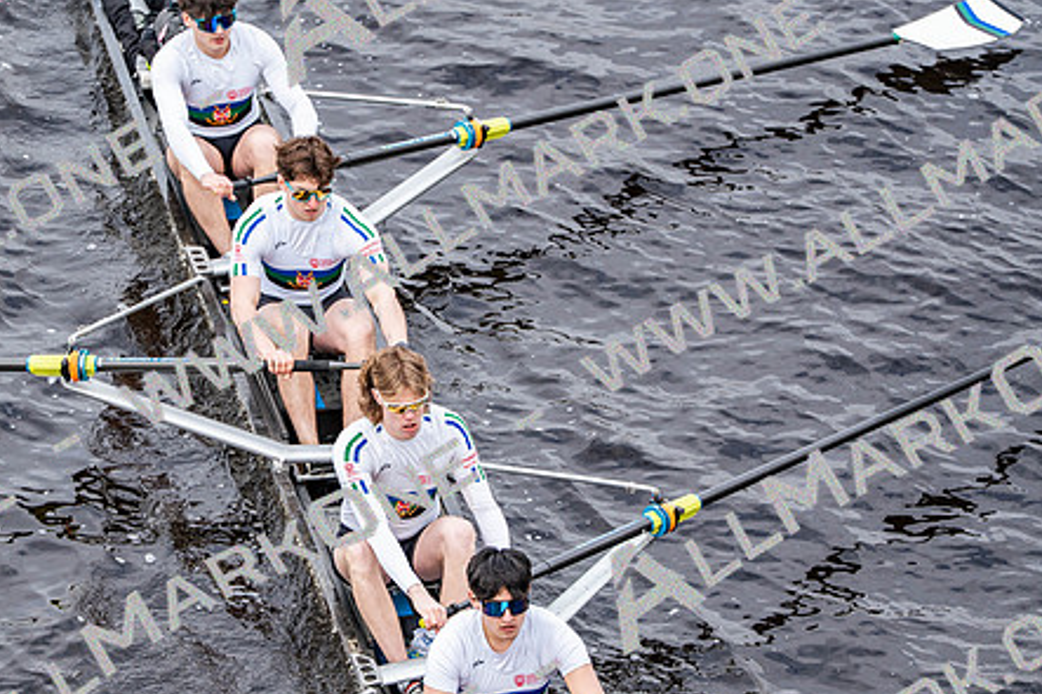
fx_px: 7580
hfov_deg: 7.9
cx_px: 409
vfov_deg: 5.2
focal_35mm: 262
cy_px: 432
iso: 400
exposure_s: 1/2000
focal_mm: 200
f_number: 2.8
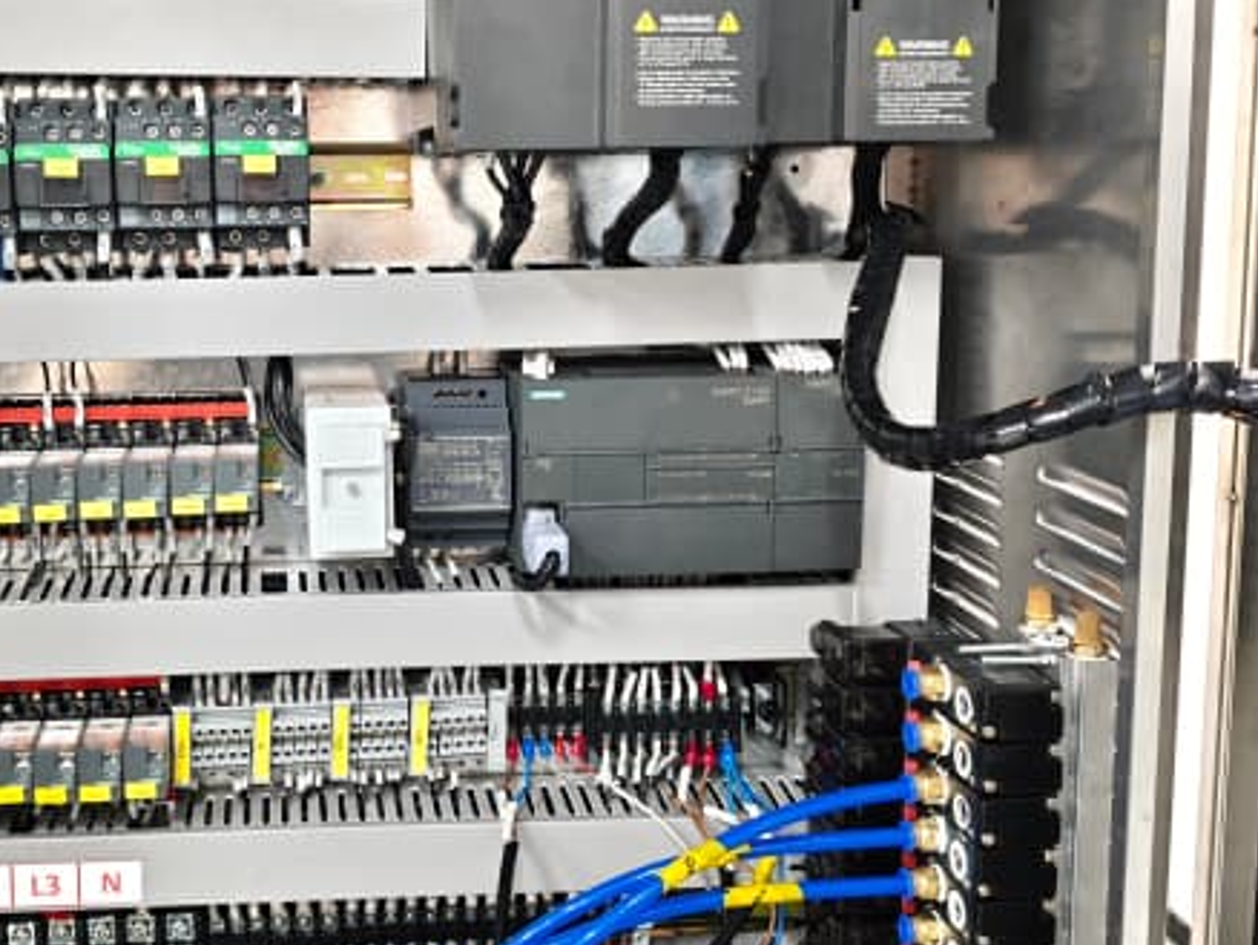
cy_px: 396
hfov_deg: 43.9
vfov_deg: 34.3
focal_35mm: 42
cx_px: 385
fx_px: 1527
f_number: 1.67
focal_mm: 6.62
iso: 320
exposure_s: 1/33.3
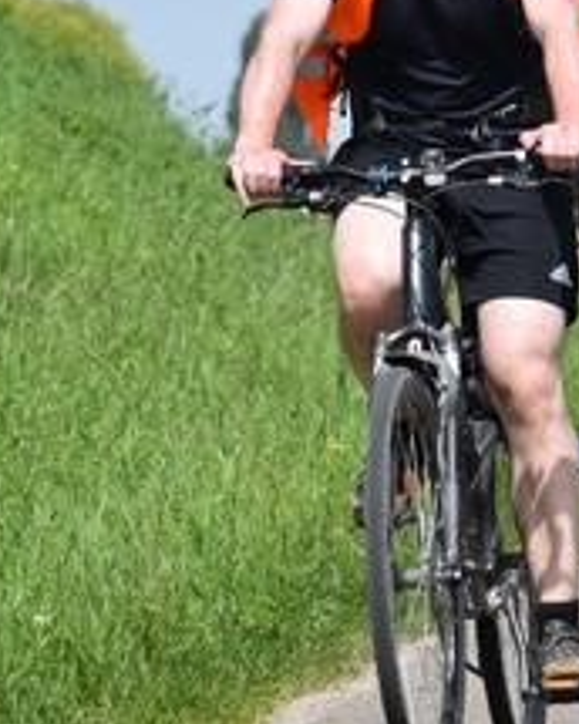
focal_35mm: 641
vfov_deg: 3.0
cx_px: 481
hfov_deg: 2.4
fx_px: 13730
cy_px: 116
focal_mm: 140
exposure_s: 1/800
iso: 200
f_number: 7.1
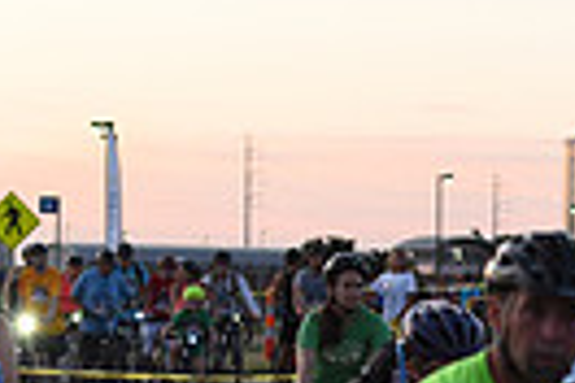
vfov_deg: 6.1
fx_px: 3514
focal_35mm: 220
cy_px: 651
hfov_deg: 9.2
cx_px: 684
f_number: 2.8
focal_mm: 50
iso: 2500
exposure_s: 1/400
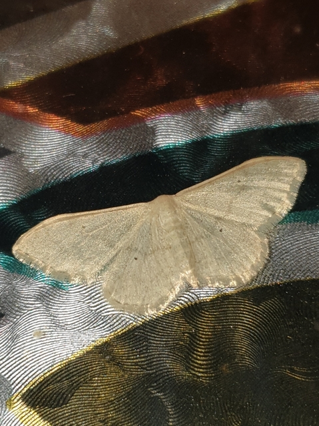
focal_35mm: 26
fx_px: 320
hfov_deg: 53.0
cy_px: 213
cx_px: 160
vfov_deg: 67.3
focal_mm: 4.3
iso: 50
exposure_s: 1/407
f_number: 1.5
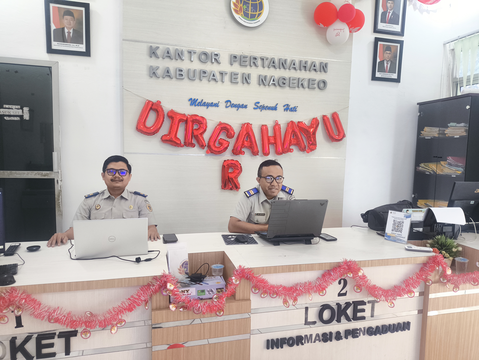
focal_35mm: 25
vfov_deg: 54.9
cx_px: 240
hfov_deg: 69.4
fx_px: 346
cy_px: 180
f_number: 1.7
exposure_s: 1/50
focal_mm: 4.71
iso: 250
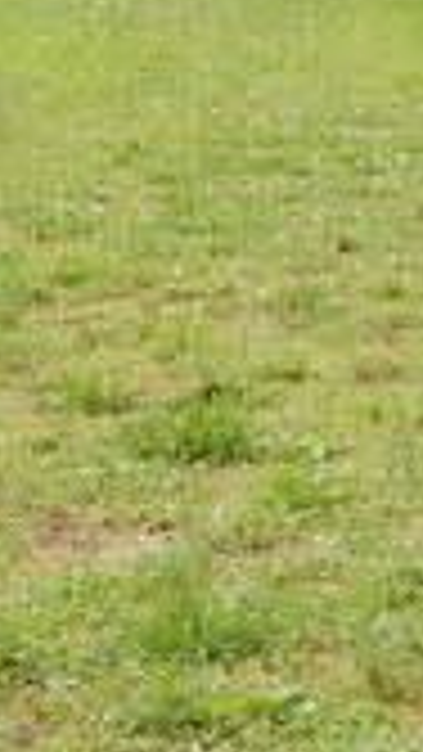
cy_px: -72
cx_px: 1220
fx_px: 2989
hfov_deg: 7.3
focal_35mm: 150
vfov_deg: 14.0
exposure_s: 1/160
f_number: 4
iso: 125
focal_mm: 6.4
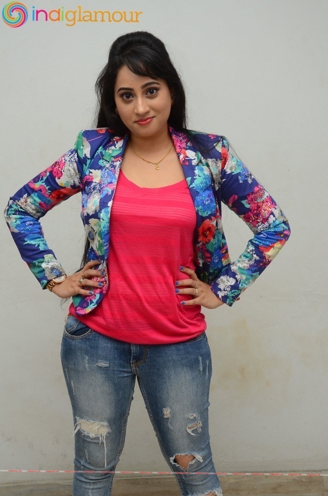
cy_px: 248
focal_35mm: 60
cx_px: 164
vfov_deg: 33.5
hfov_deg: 22.5
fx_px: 824
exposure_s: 1/125
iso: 1000
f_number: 7.1
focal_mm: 40
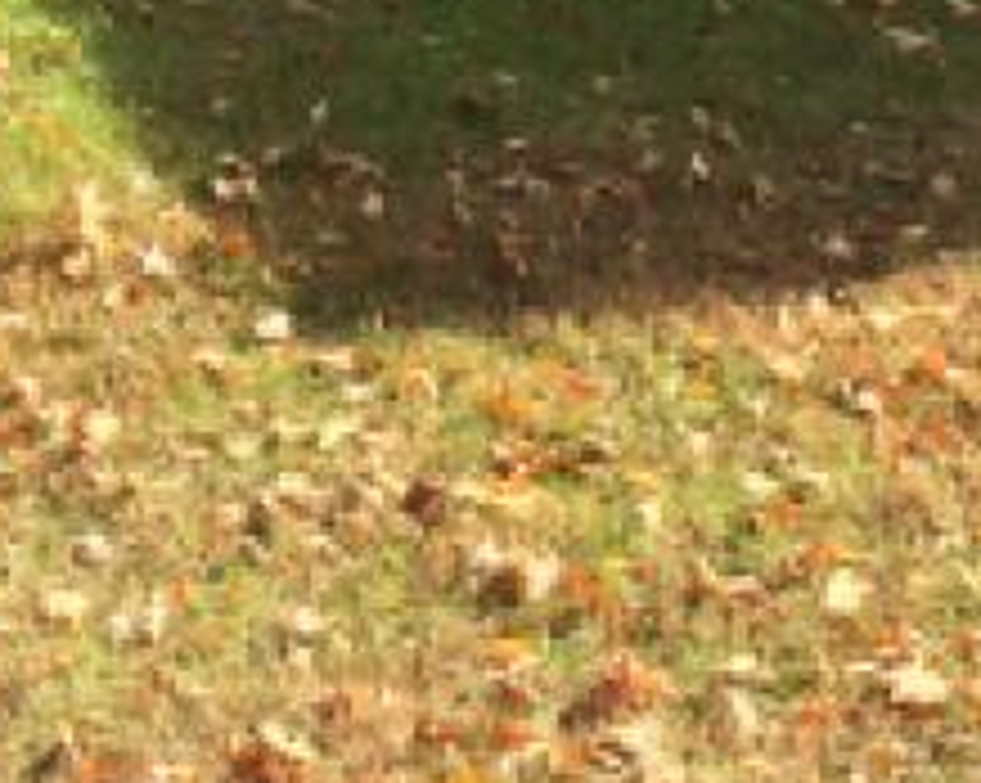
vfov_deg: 10.6
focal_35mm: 133
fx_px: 3858
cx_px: 1161
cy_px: -821
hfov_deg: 14.1
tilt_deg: +0.2
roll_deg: +0.7
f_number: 2.2
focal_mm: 4.15
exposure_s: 1/494
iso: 32
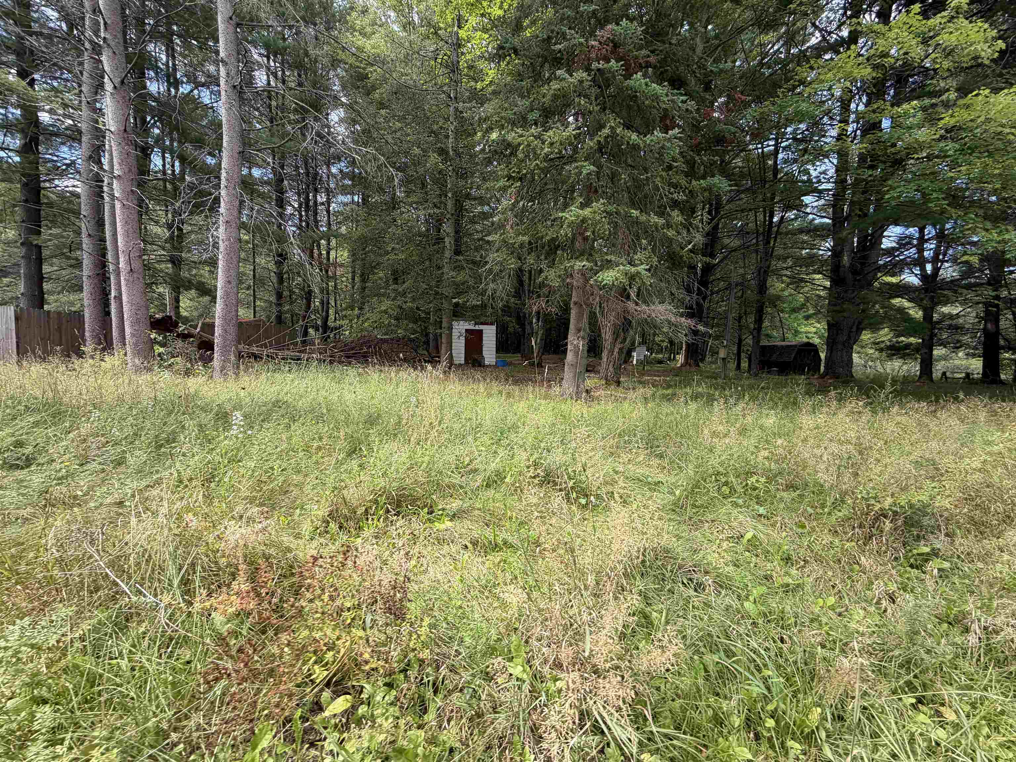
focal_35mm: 14
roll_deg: -2.5
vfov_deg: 85.7
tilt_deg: -4.6
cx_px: 508
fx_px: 411
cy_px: 381
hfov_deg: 102.1
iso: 40
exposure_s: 1/185
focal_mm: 2.22
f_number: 2.2
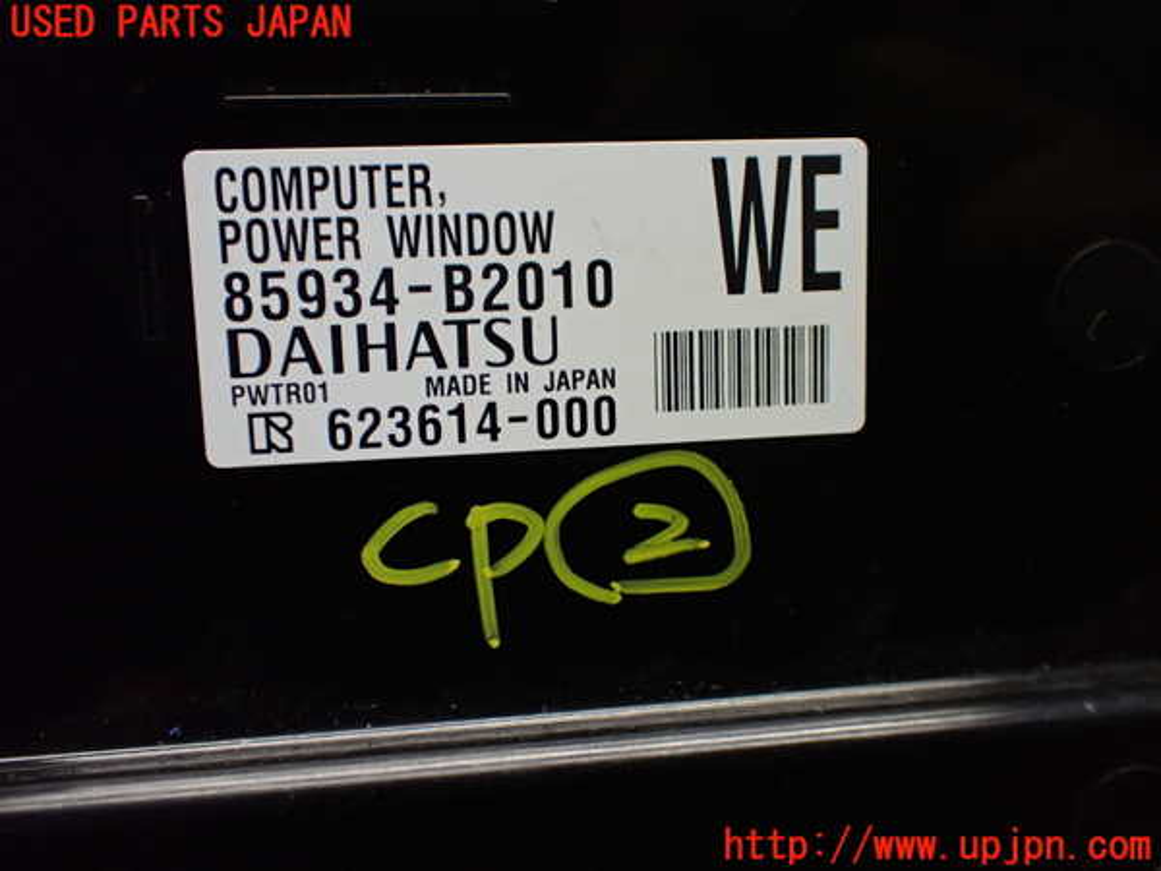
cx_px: 580
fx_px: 1207
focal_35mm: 36
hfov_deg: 51.4
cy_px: 436
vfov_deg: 39.7
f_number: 2.5
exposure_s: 1/160
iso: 800
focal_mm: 6.37
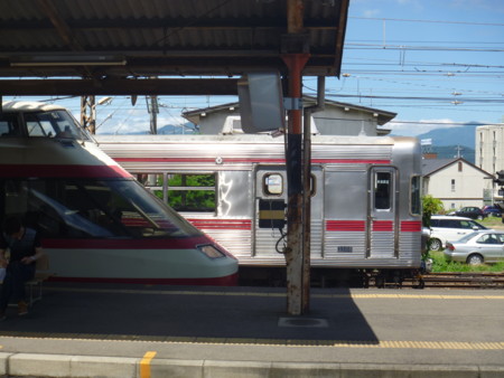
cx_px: 252
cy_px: 189
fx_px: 787
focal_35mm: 54
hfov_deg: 35.5
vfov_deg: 27.1
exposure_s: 1/320
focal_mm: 9.6
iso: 80
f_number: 5
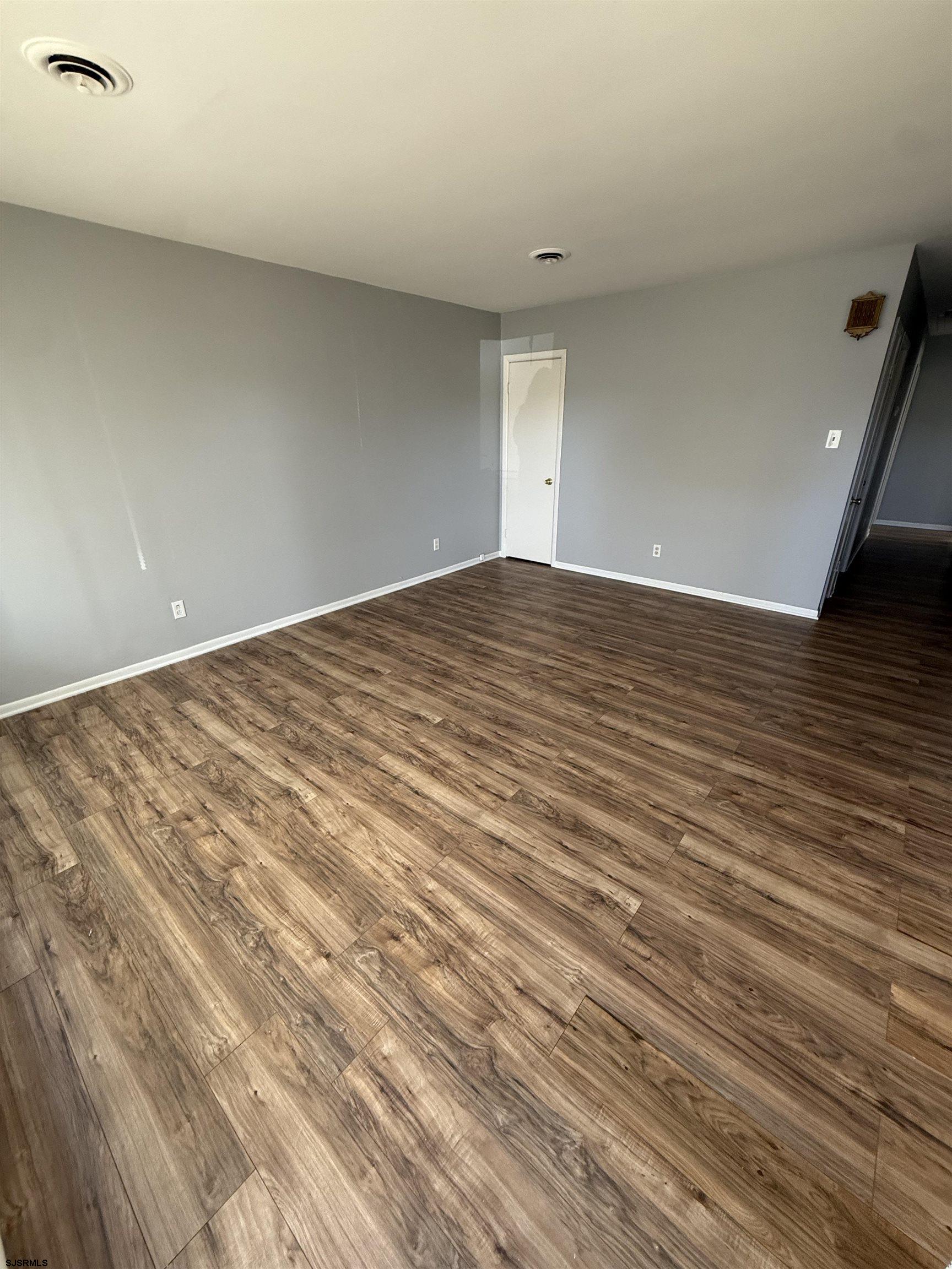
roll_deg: +0.9
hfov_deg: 85.7
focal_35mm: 14
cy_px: 634
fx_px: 513
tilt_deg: -21.4
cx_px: 476
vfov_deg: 102.1
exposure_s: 1/99
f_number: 2.2
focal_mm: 2.22
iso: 250
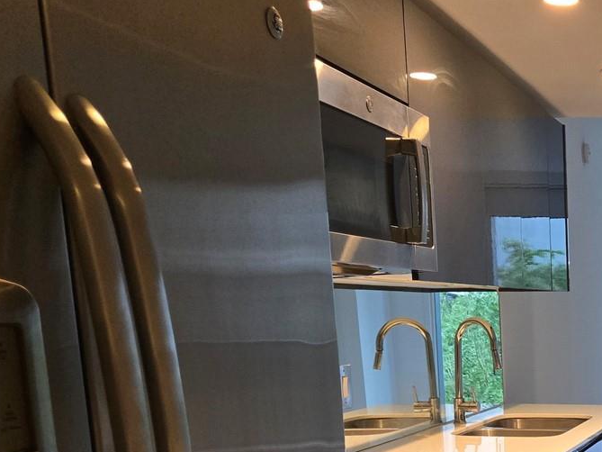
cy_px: 480
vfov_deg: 25.0
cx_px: 683
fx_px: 957
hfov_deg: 30.7
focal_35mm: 55
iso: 400
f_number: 1.8
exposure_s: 1/120
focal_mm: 5.4
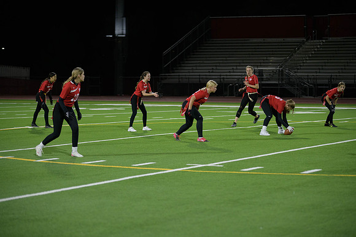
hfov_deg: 18.6
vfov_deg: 12.5
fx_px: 1088
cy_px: 118
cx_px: 178
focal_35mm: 110
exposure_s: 1/640
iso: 2200
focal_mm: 110
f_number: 2.8
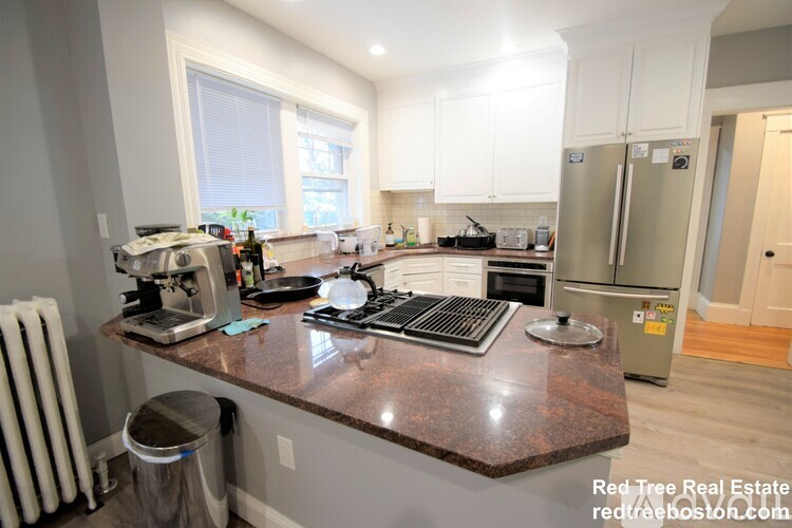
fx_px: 330
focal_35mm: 15
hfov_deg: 100.4
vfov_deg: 77.3
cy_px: 264
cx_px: 396
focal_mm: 10
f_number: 4
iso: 720
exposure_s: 1/60
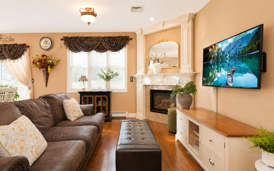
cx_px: 130
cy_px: 84
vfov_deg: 62.2
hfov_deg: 87.9
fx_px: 142
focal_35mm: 19
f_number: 4
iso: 1250
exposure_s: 1/160
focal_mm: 16
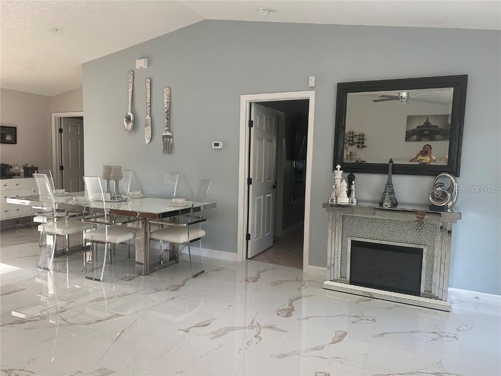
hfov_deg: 71.6
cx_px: 250
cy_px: 188
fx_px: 347
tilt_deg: -5.4
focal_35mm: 24
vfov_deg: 56.8
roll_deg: -1.6
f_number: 1.78
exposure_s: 1/83
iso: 250
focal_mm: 6.86
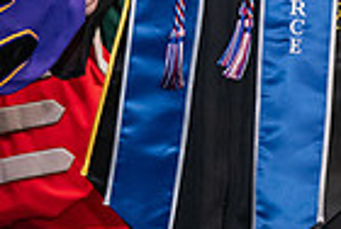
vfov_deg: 5.0
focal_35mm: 273
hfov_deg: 7.5
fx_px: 2591
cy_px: -164
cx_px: -15
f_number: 5
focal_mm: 66
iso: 2500
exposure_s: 1/125
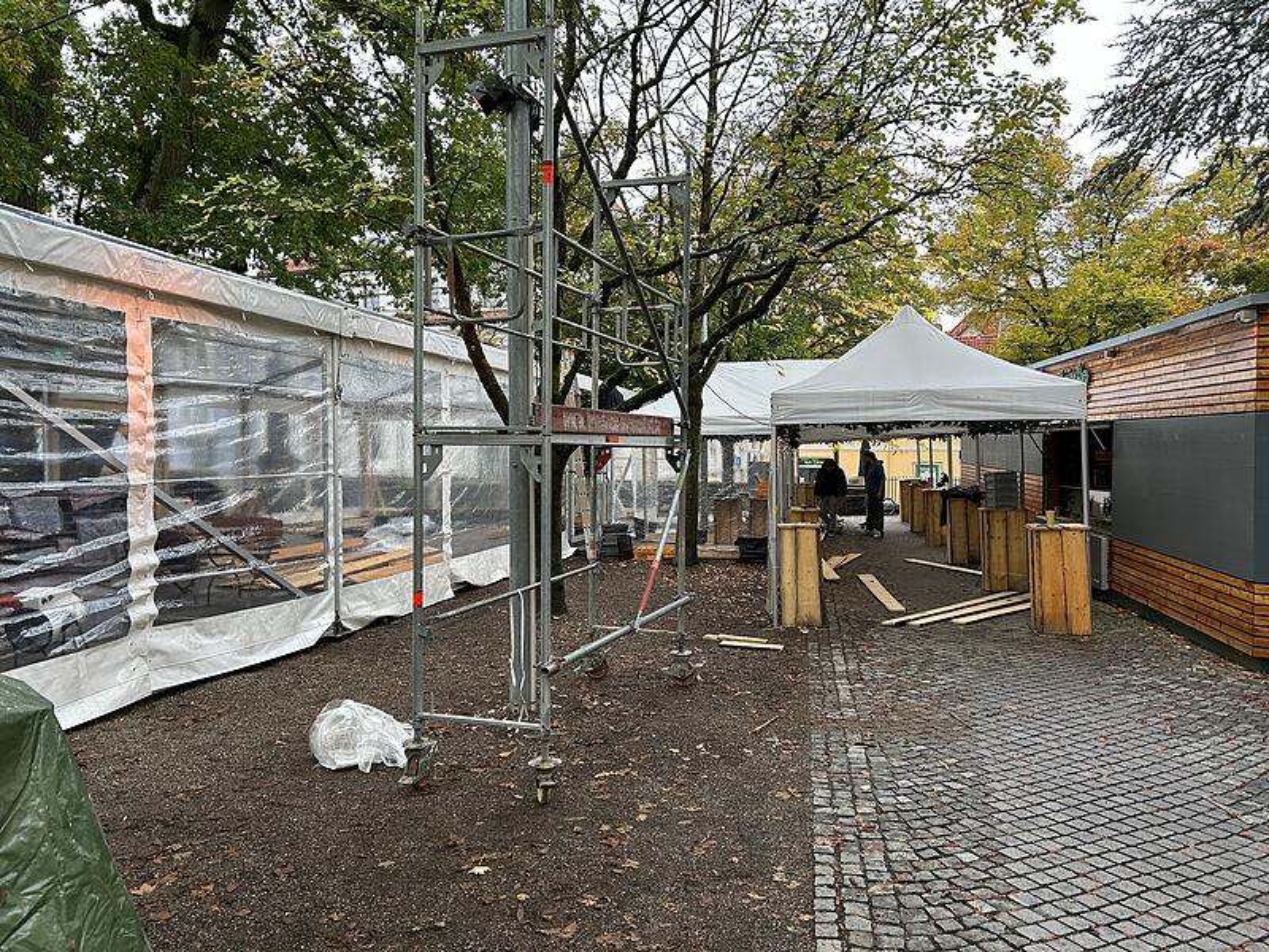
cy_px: 476
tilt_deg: +0.2
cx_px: 634
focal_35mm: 26
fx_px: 953
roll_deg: -0.5
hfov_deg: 67.3
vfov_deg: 53.1
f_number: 1.5
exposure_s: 1/285
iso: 40
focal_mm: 5.7
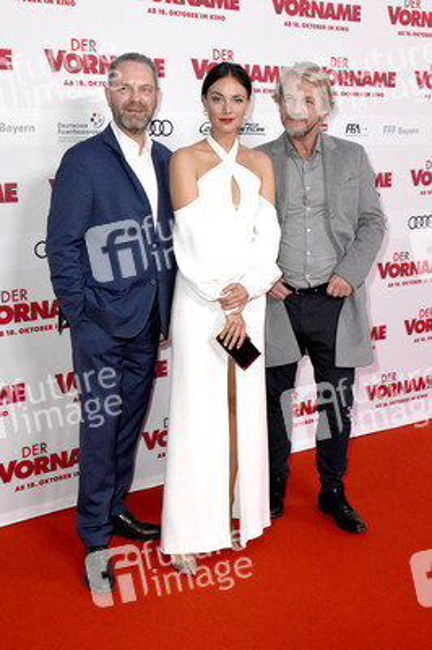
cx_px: 216
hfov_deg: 33.0
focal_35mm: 40
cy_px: 325
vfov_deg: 48.0
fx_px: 730
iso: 3200
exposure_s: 1/160
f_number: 6.3
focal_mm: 27
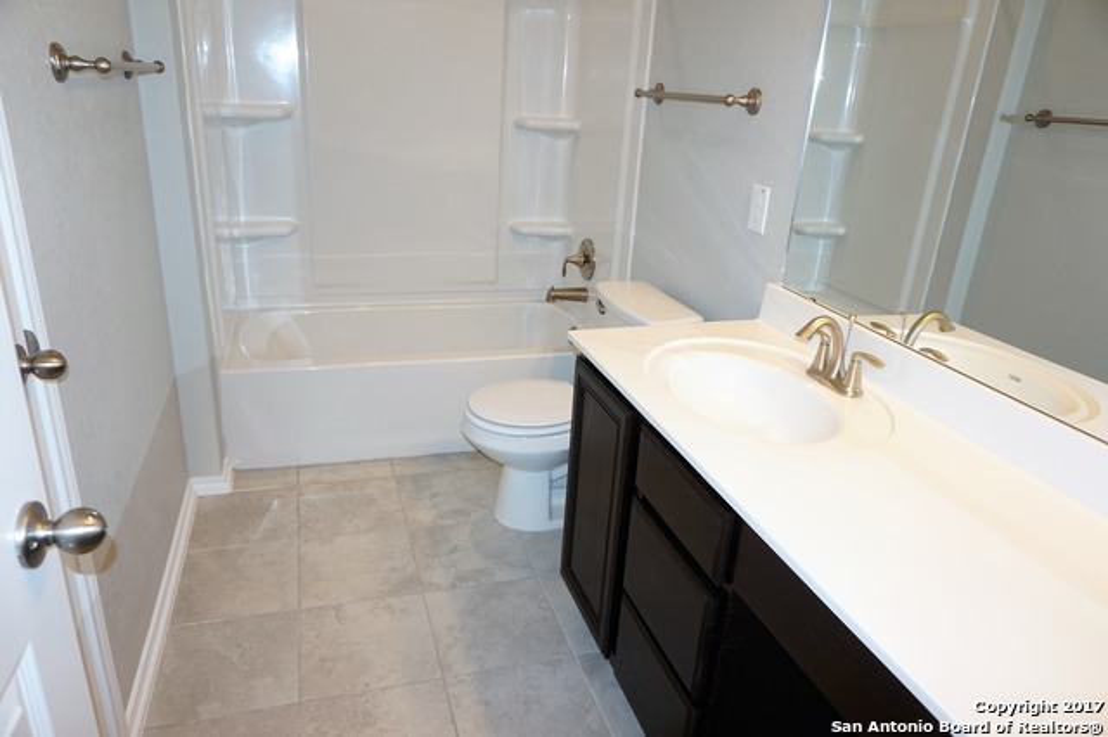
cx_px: 554
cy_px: 368
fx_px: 738
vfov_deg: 53.1
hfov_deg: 73.8
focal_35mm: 24
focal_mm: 16
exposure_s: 1/160
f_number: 4
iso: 500
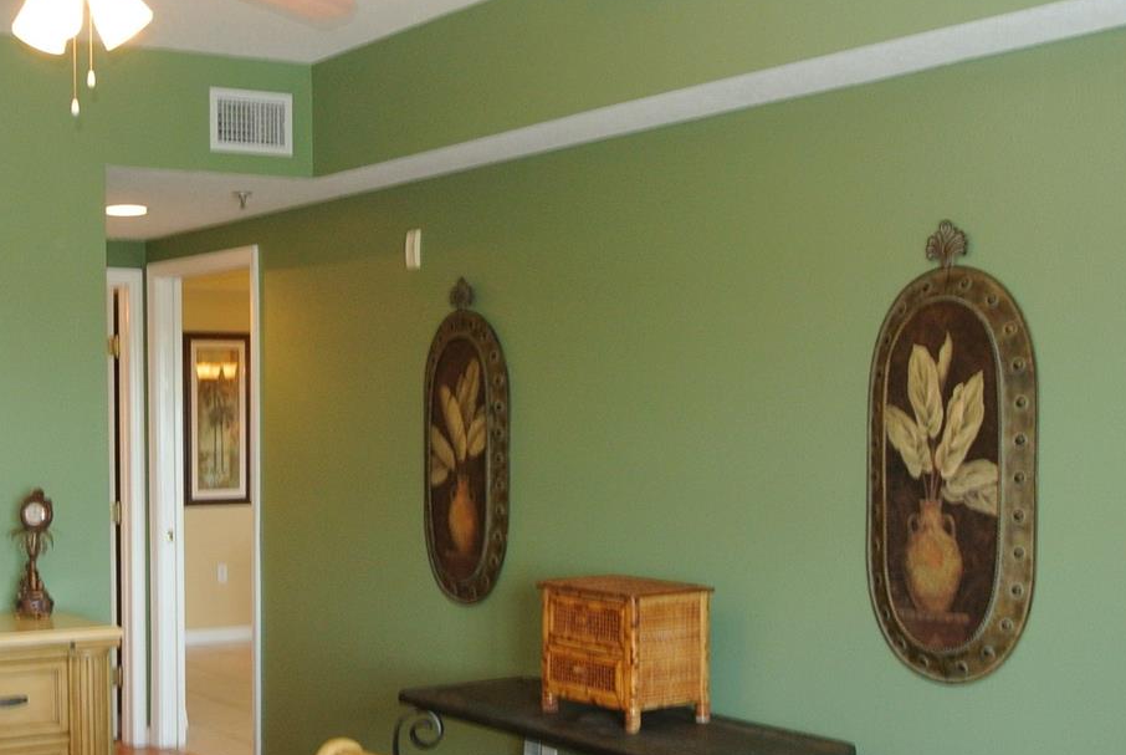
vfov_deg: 25.1
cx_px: 268
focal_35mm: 53
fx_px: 1660
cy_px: 611
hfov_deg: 36.5
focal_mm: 11.4
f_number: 5.6
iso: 400
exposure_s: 1/25
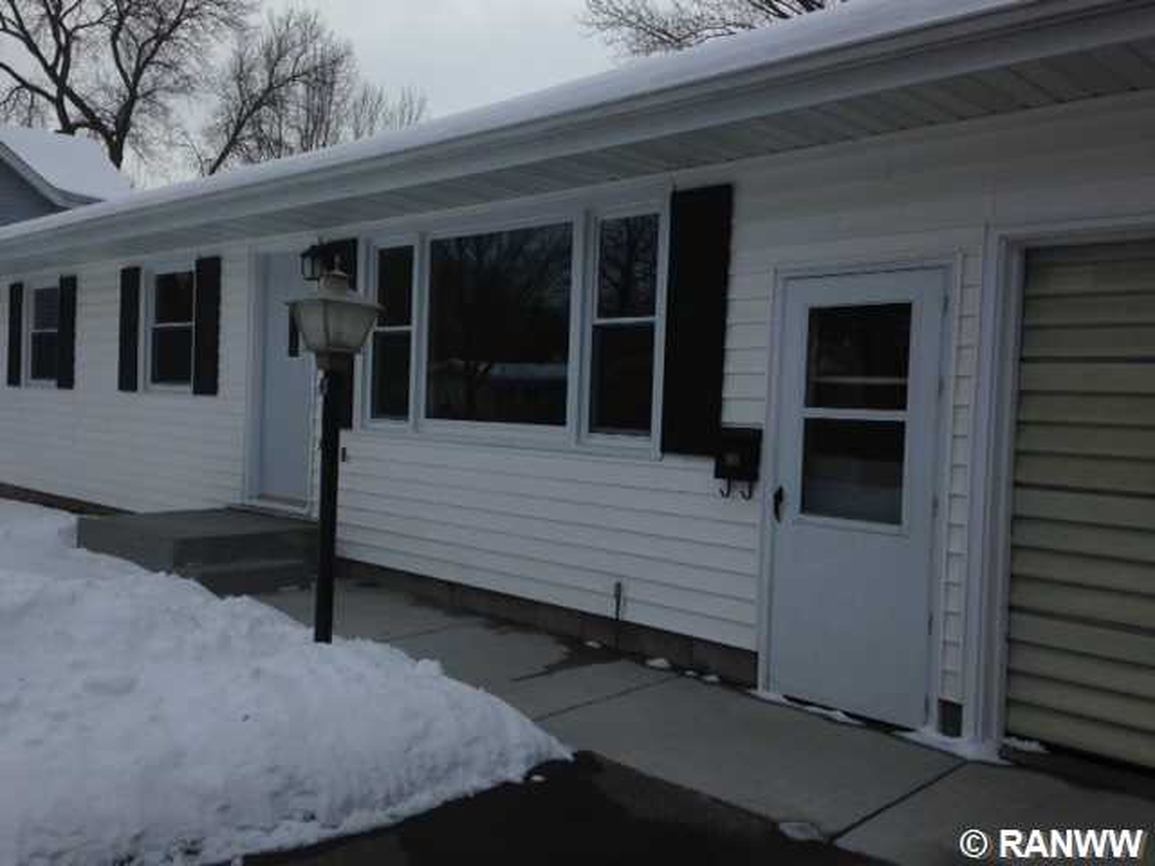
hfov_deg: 55.4
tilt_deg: -1.4
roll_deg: -2.4
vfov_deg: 42.9
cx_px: 578
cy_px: 433
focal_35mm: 33
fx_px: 1101
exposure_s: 1/1232
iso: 50
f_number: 2.4
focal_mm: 4.12
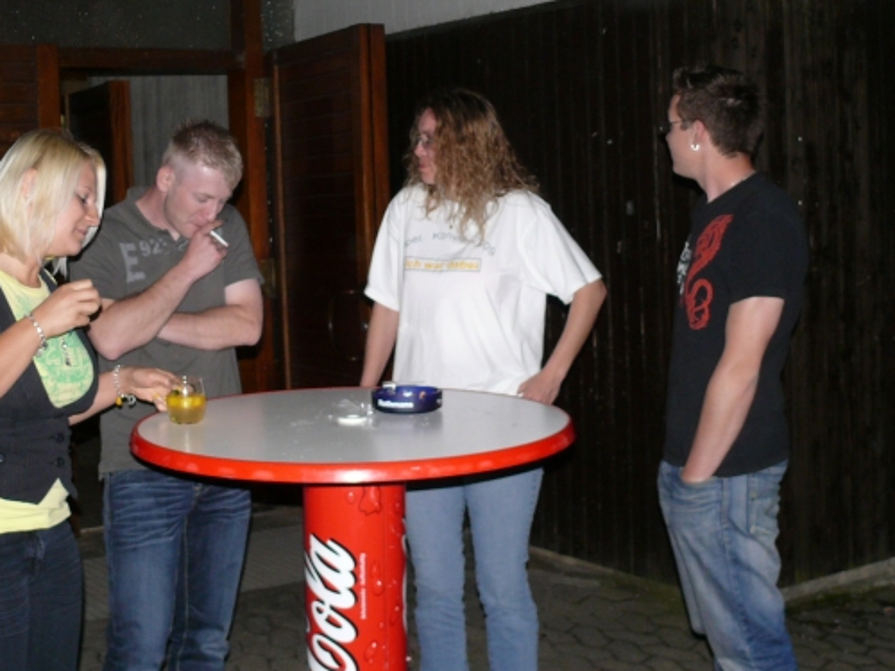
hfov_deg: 34.3
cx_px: 460
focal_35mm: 56
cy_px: 290
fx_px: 1448
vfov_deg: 26.1
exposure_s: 1/30
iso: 125
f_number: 2.8
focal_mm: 7.4
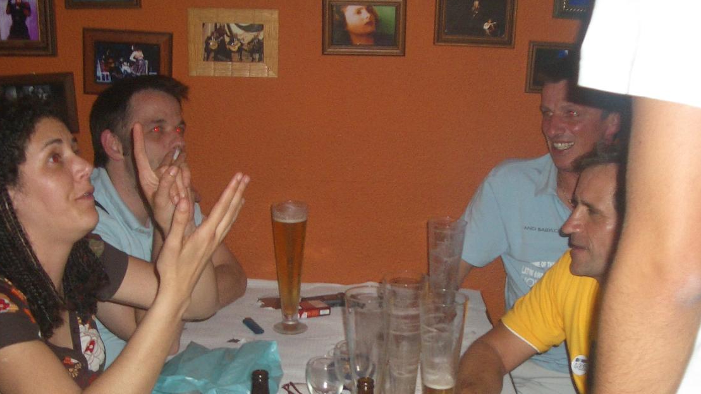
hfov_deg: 37.7
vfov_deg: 21.7
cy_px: 288
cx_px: 417
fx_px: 1022
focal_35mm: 55
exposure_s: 1/60
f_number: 2.6
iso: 100
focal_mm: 5.8
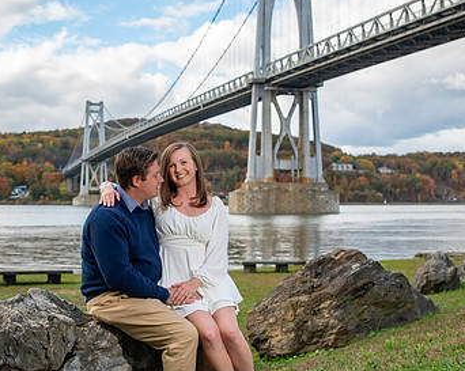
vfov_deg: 27.1
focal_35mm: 56
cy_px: 179
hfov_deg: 33.6
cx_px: 221
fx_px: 770
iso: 1250
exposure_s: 1/8000
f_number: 3.2
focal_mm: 29
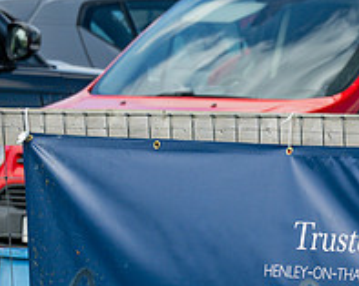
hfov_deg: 2.2
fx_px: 9527
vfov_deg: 1.7
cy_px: 400
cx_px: 308
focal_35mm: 898
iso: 200
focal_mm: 175
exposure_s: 1/250
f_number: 8
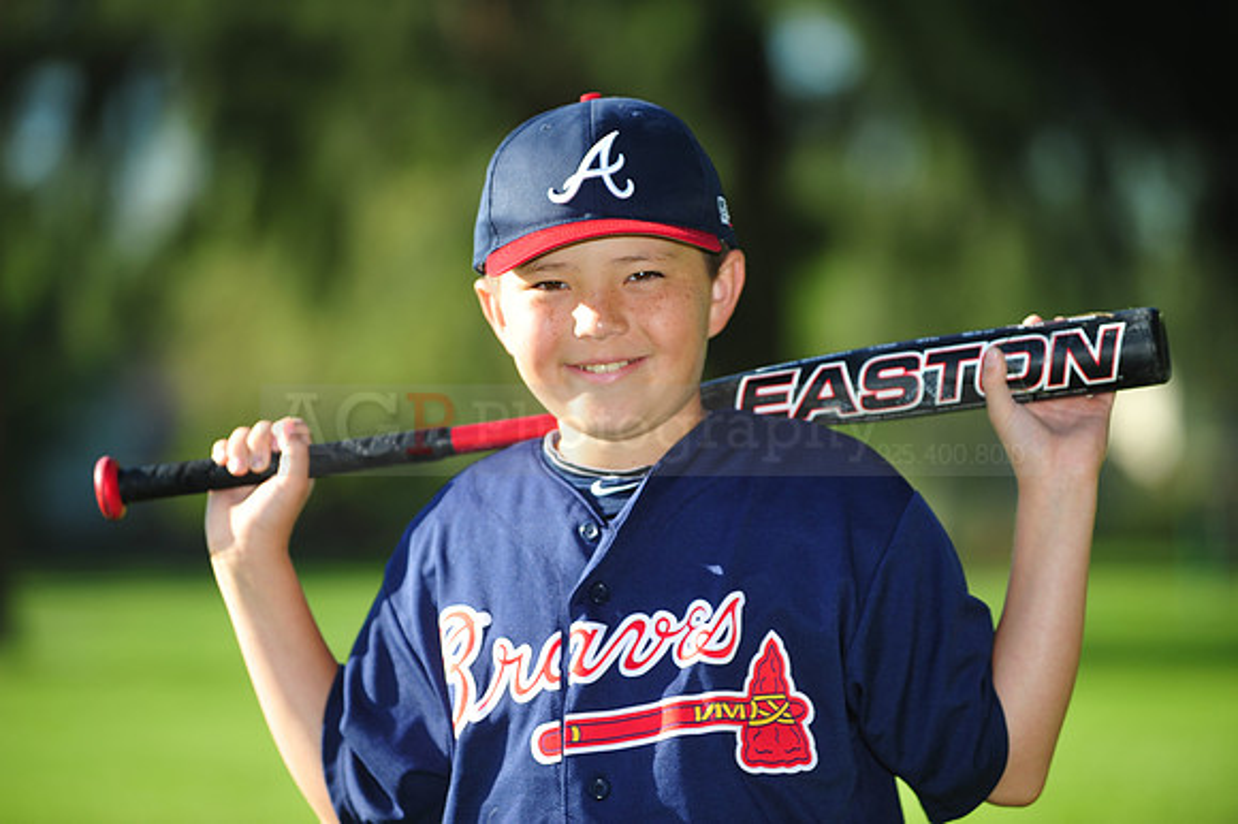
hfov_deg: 10.3
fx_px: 6874
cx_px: 619
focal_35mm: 200
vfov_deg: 6.9
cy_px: 412
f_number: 4
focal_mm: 200
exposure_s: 1/800
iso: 200
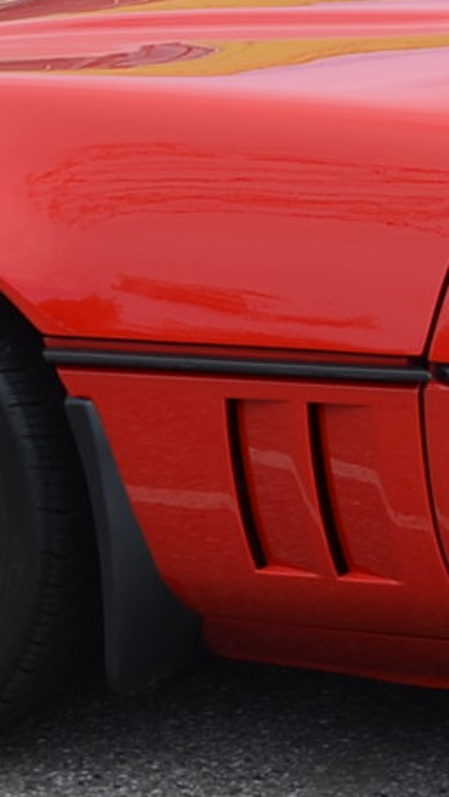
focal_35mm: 211
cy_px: 73
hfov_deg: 5.5
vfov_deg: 10.2
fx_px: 4457
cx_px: 1192
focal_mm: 25
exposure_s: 1/250
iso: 100
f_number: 8
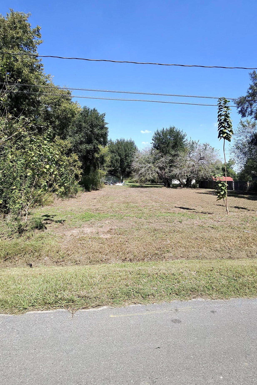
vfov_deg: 100.1
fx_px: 161
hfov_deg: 77.3
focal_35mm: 15
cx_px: 133
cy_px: 174
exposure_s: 1/500
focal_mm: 2.24
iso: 66
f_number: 2.2
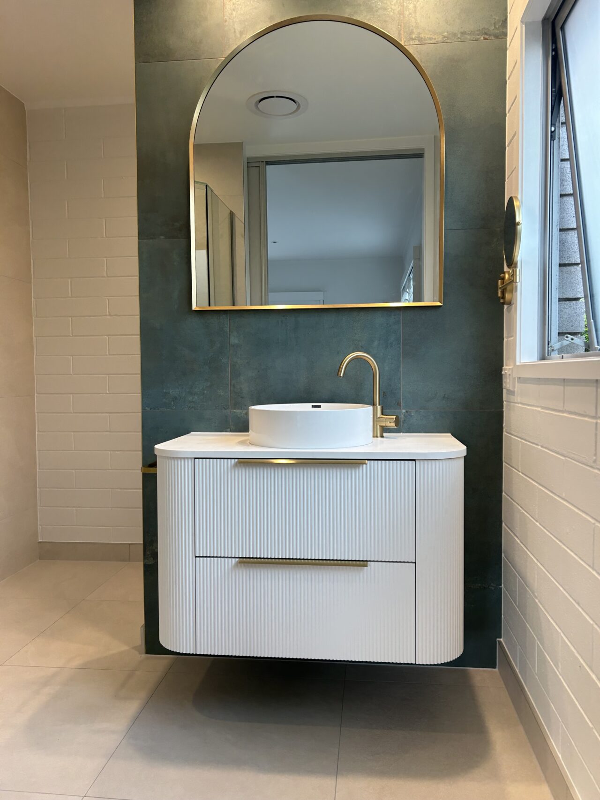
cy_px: 400
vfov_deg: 67.3
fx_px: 601
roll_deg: +0.6
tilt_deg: -4.0
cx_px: 300
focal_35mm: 26
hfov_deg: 53.1
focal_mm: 5.7
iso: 50
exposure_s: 1/100
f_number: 1.5
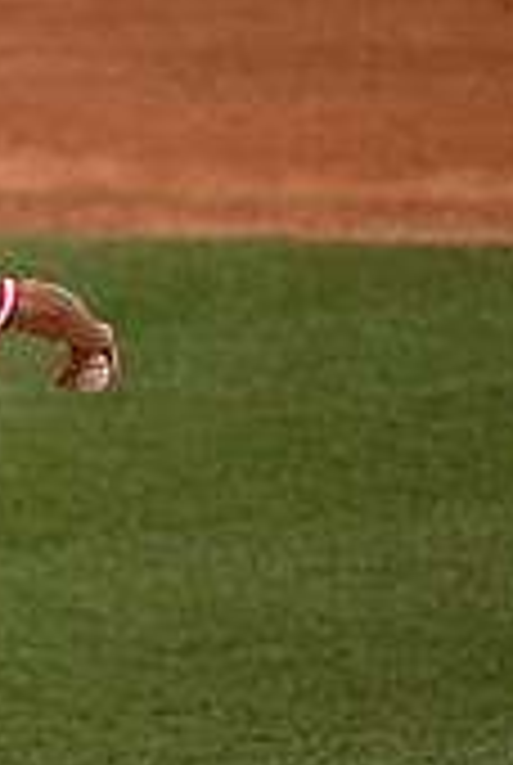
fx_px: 28993
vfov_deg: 1.5
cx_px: -711
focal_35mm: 1362
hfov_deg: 1.0
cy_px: 614
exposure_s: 1/6400
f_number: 2.8
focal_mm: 400
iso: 640
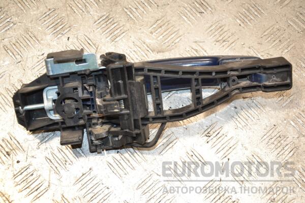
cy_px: 102
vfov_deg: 21.6
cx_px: 152
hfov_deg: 31.9
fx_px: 534
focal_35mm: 63
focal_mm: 42
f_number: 5.6
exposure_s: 1/200
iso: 800
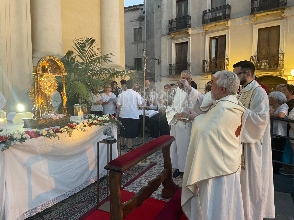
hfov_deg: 67.3
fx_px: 221
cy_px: 110
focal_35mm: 26
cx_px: 147
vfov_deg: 53.1
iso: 250
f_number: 1.6
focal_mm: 4.2
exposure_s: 1/50
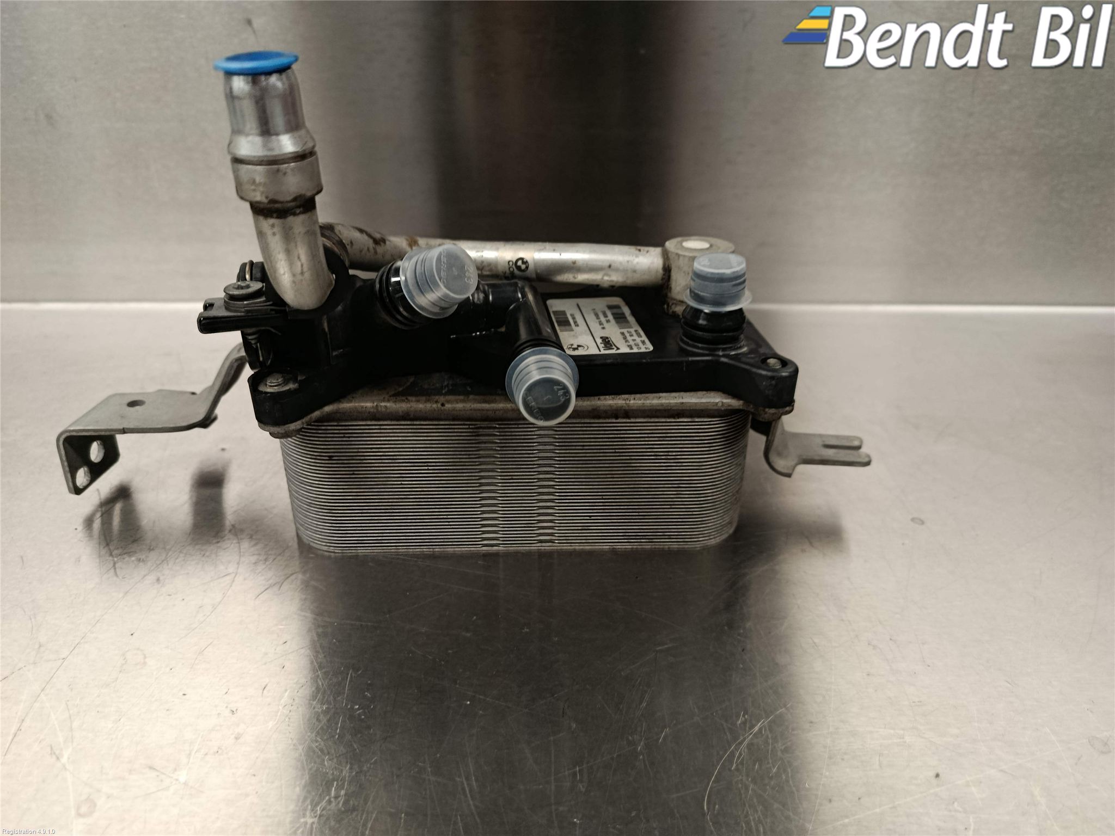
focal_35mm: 24
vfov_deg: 56.8
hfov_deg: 71.6
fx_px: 773
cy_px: 418
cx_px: 558
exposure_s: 1/50
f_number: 1.7
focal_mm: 5.24
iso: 758
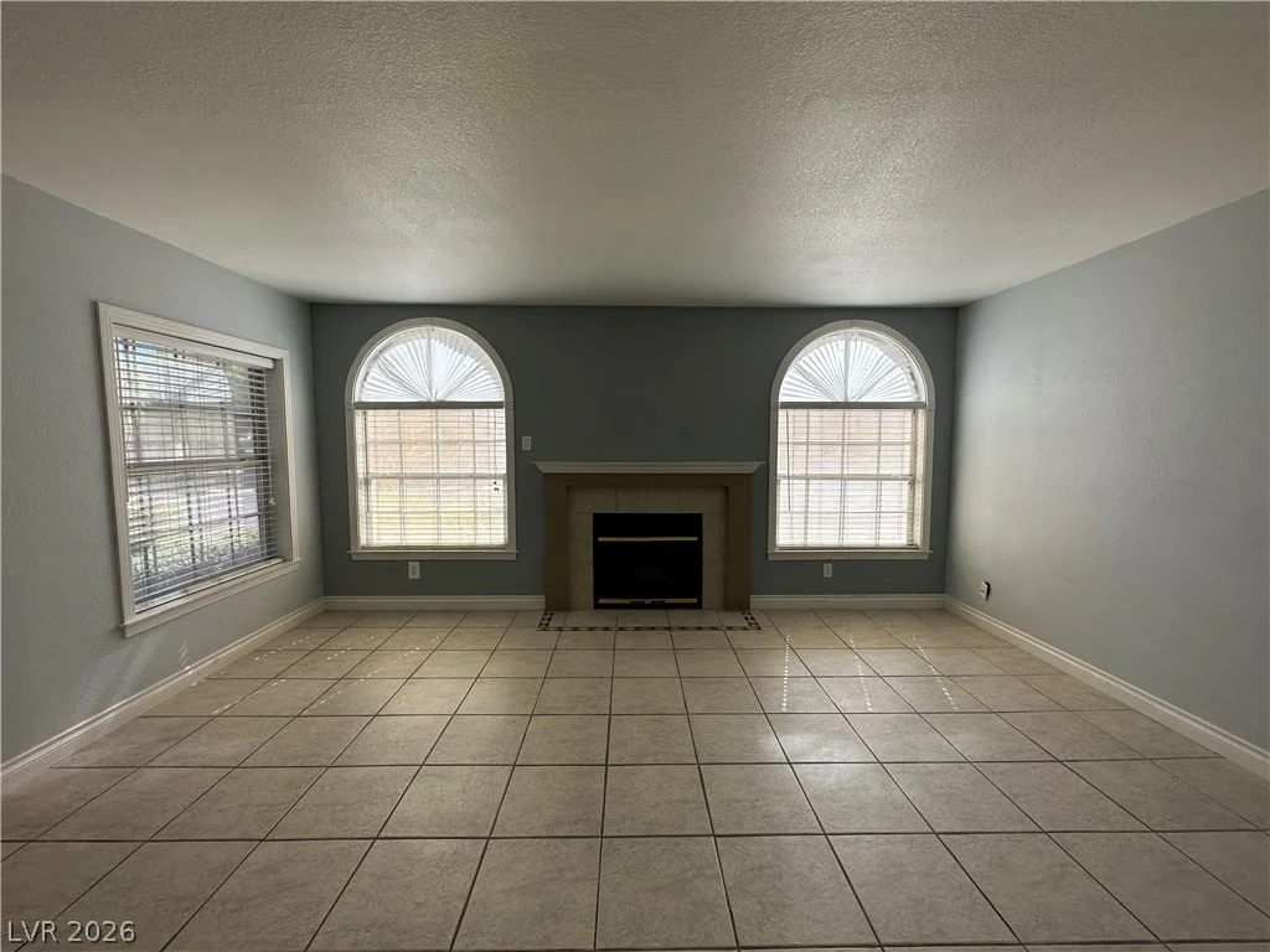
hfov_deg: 102.1
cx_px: 635
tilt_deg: -4.5
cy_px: 476
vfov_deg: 85.7
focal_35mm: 14
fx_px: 514
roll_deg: -0.3
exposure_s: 1/301
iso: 40
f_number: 2.2
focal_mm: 2.22
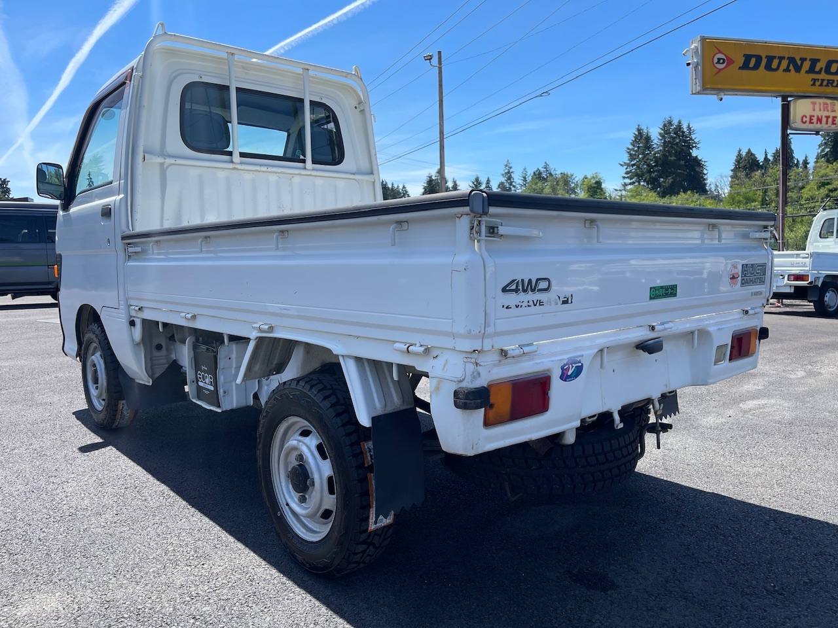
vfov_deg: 54.9
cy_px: 314
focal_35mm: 25
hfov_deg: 69.4
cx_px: 419
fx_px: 605
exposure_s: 1/2012
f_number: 1.6
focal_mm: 5.1
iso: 32
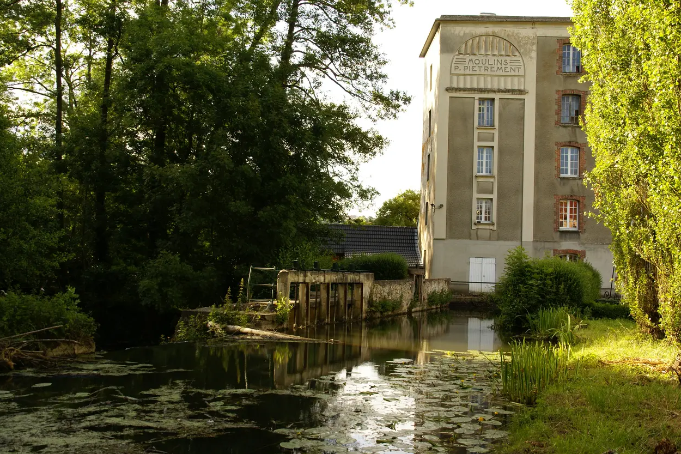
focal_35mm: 40
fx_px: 757
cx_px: 333
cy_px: 232
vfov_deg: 33.4
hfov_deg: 48.5
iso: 100
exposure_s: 1/80
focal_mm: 26
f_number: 8
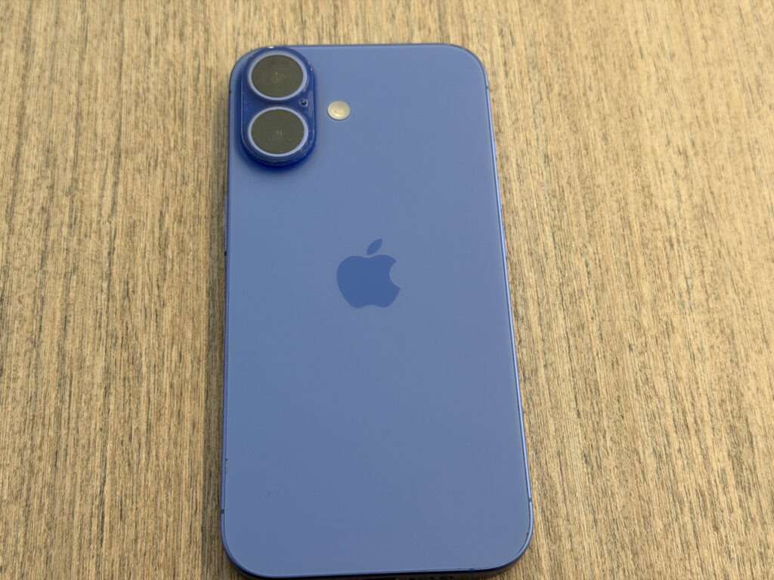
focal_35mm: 48
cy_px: 290
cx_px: 387
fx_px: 1073
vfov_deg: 30.3
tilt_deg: -64.2
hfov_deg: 39.7
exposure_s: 1/120
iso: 50
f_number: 1.78
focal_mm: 6.76
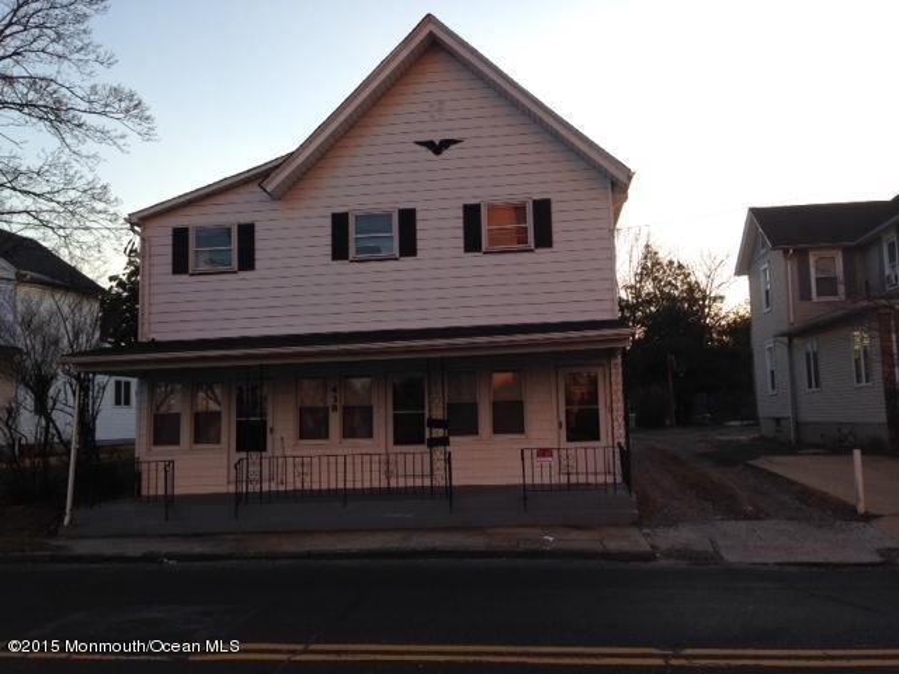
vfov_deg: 42.9
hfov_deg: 55.4
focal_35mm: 33
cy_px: 337
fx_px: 857
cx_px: 450
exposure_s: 1/475
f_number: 2.4
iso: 50
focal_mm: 4.12
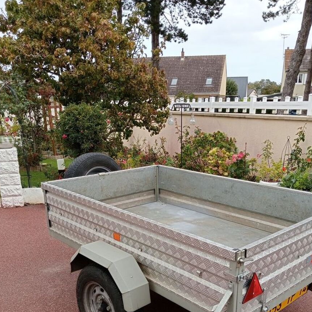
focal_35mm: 38
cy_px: 232
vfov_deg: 42.6
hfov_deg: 43.8
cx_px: 175
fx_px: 387
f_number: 1.8
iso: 113
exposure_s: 1/365
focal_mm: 4.04
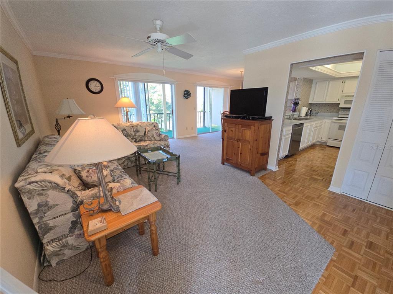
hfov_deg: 106.2
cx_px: 196
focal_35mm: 13
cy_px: 147
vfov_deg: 89.9
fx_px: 148
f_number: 2.2
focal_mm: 2.2
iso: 125
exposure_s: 1/60
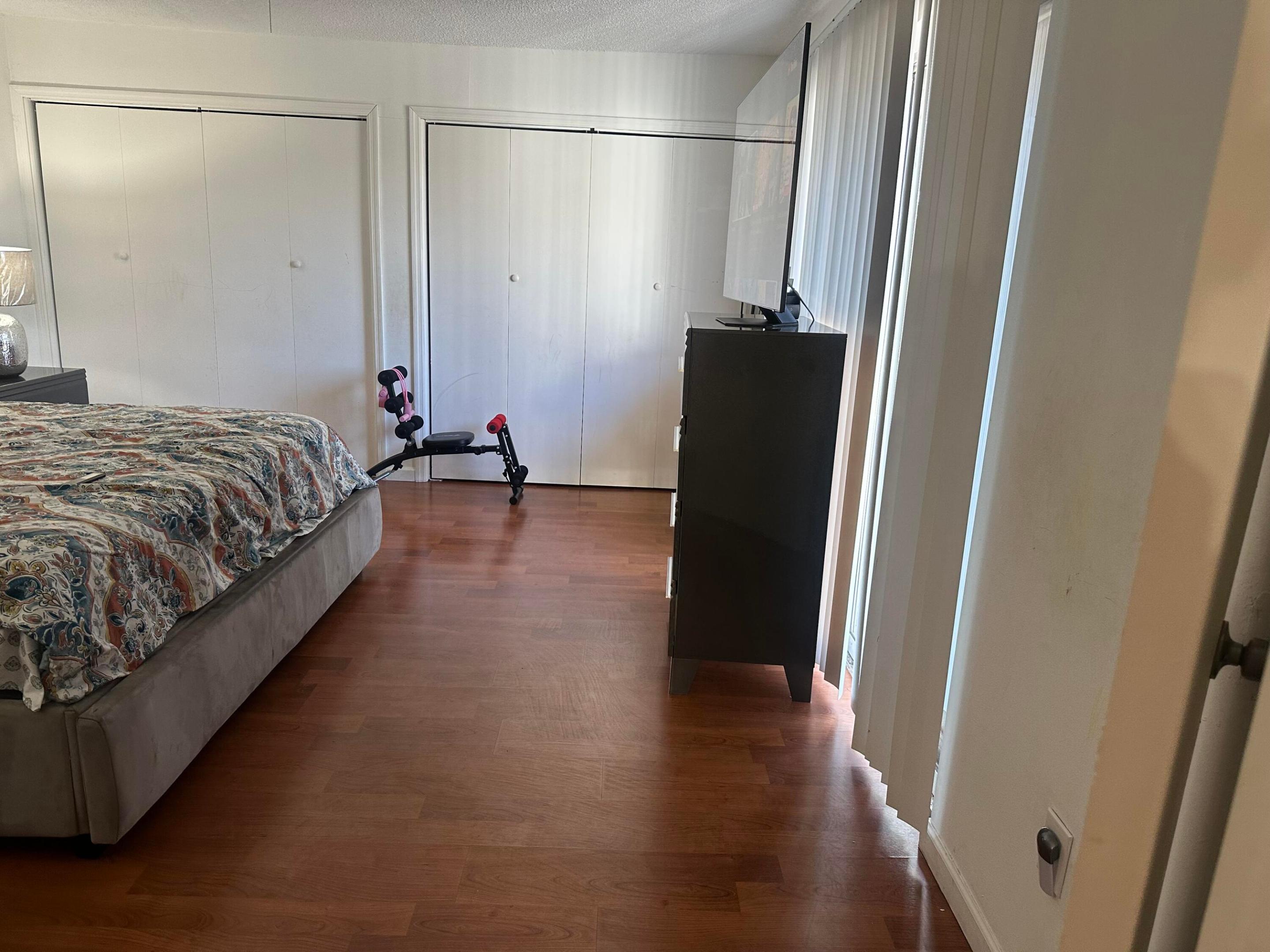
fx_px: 881
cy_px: 476
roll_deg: -2.5
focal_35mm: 24
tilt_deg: -14.1
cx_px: 635
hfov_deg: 71.6
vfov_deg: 56.8
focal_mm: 6.86
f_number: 1.78
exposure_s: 1/60
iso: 200
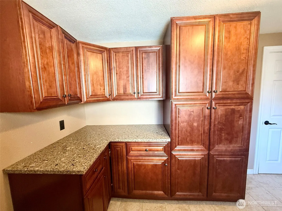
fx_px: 114
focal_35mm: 14
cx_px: 141
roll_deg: +1.7
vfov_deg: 85.7
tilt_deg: -6.0
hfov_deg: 102.1
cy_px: 106
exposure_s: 1/60
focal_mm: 2.22
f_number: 2.2
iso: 250
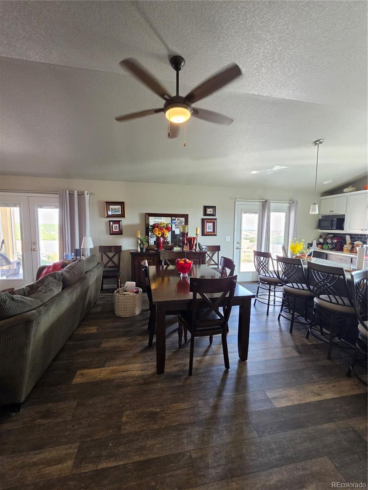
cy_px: 245
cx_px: 184
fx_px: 184
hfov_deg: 89.9
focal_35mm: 13
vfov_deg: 106.2
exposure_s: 1/120
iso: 250
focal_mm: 2.2
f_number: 1.9
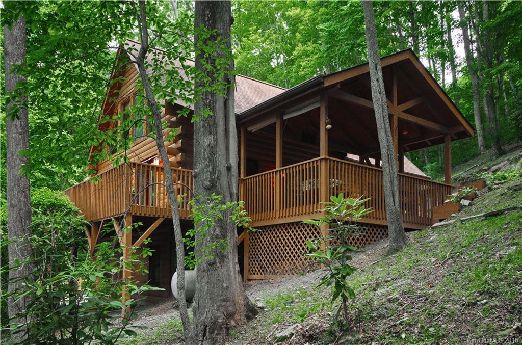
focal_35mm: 30
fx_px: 434
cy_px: 172
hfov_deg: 62.1
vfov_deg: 43.4
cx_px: 261
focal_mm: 20
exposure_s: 1/60
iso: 640
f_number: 6.3
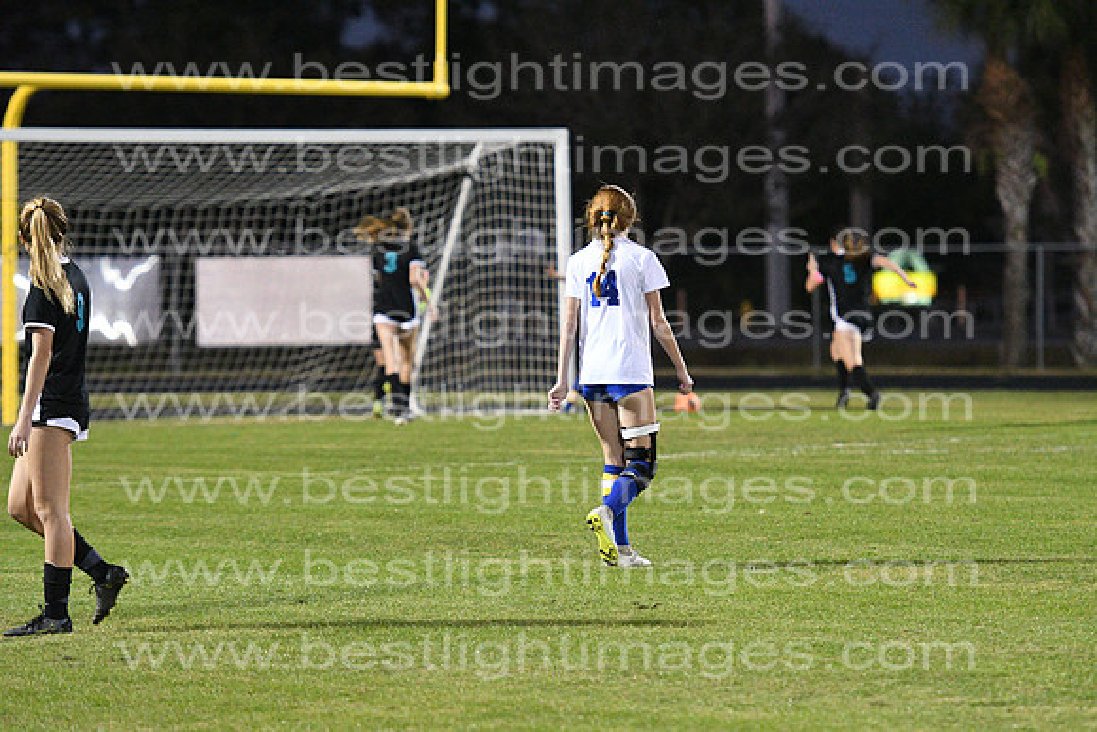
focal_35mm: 232
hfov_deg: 8.9
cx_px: 548
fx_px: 7086
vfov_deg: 5.9
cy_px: 366
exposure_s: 1/800
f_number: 2.8
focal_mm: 155
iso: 7200
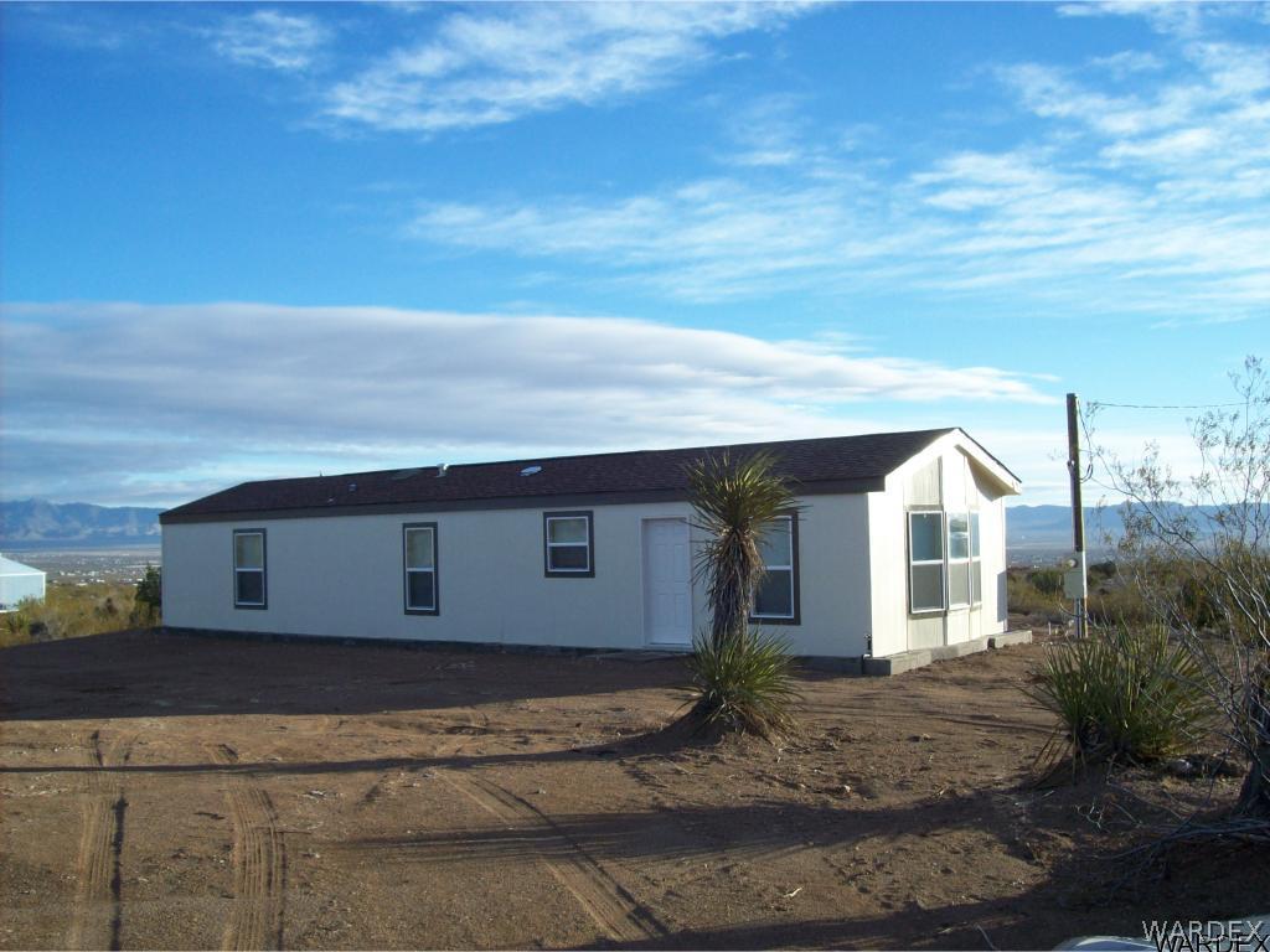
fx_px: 1321
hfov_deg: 51.4
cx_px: 635
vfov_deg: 39.7
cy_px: 476
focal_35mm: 36
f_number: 4.8
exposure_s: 1/326
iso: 80
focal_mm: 6
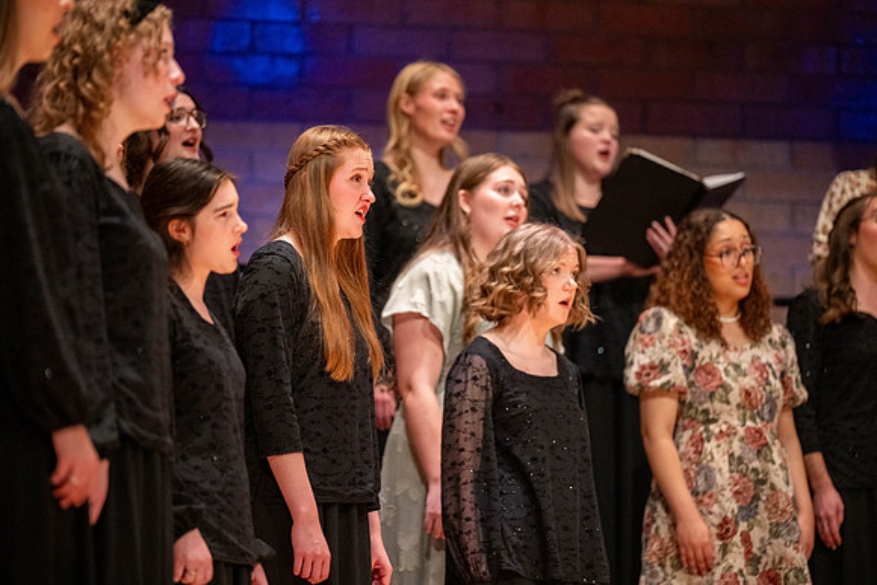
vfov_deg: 6.9
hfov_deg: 10.3
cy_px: 292
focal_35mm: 200
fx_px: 4873
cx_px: 438
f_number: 2.8
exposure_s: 1/500
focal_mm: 200
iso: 3200
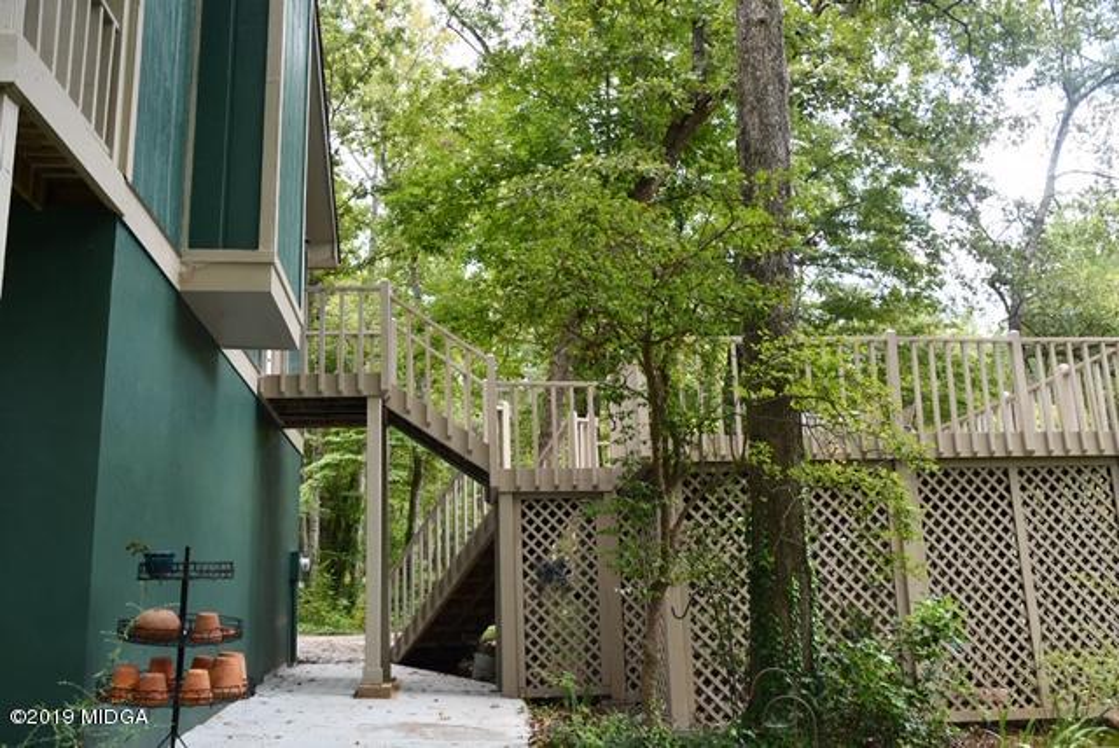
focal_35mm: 33
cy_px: 374
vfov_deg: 40.0
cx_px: 560
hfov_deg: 57.2
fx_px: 1027
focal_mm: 22
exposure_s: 1/250
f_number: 3.5
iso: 400
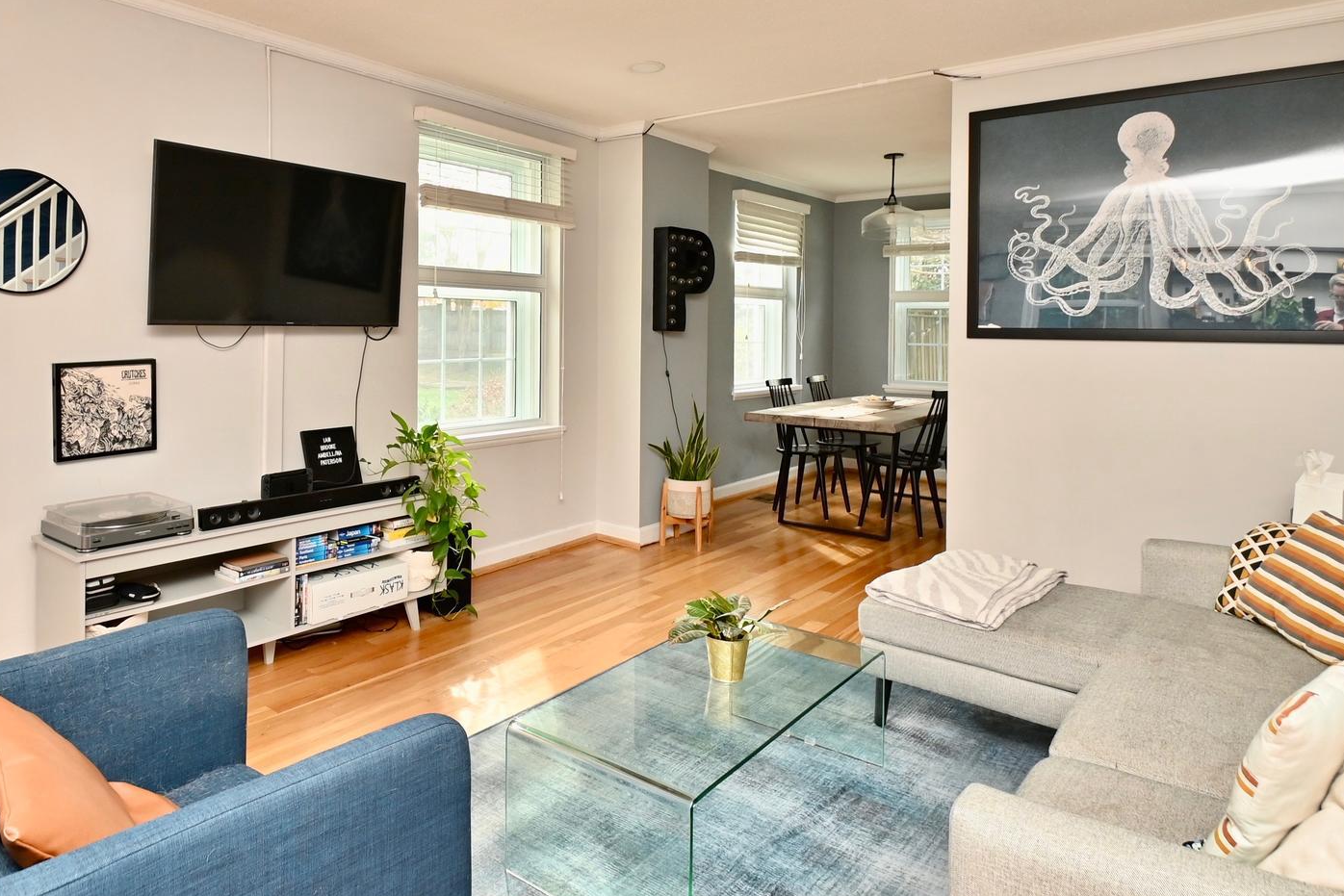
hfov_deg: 77.7
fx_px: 821
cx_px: 542
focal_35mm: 22
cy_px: 299
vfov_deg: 56.0
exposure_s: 1/30
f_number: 7.1
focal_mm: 10
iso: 200
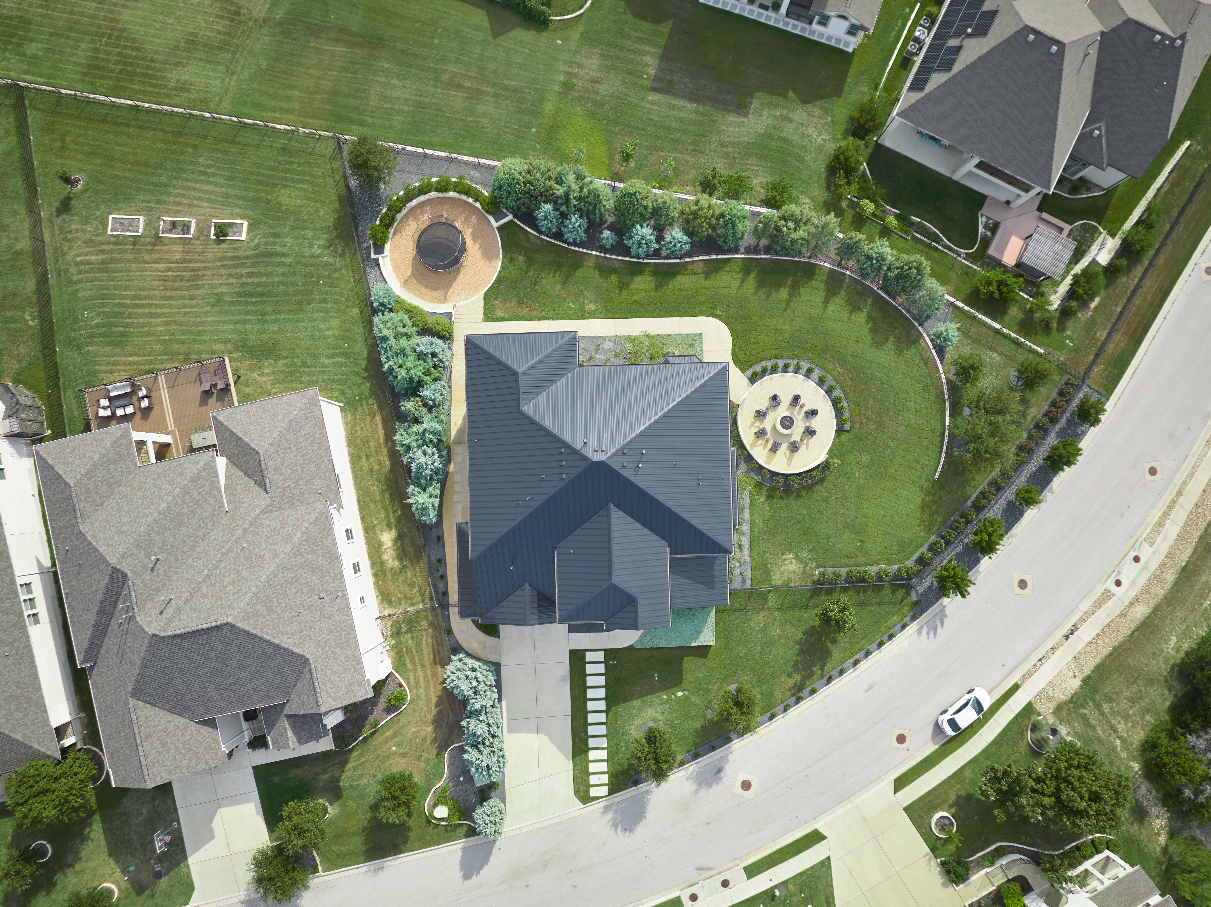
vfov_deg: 56.8
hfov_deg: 71.6
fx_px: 839
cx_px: 606
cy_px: 454
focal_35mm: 24
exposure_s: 1/1000
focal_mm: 12.29
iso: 120
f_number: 2.8
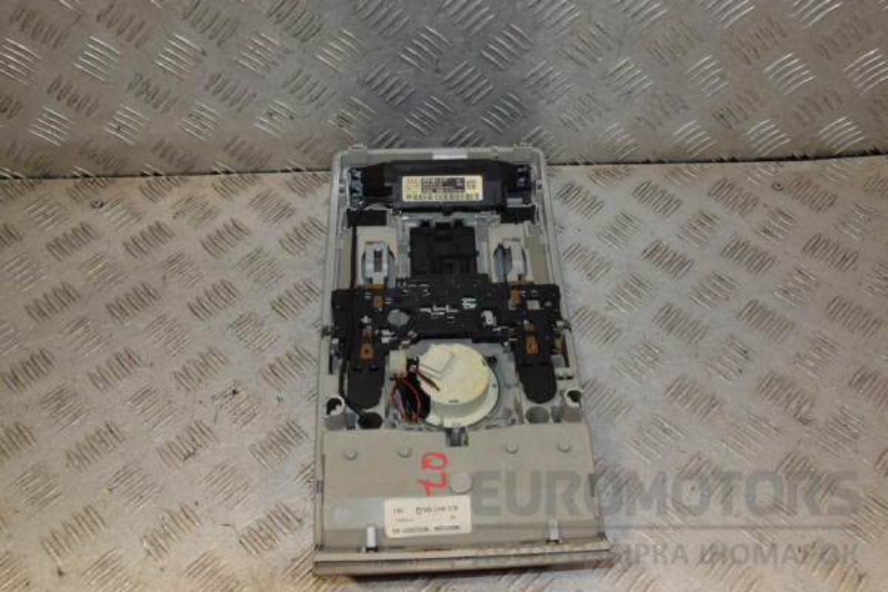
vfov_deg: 36.9
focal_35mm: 36
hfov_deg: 53.1
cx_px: 444
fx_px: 888
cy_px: 296
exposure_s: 1/200
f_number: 9
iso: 800
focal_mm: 24
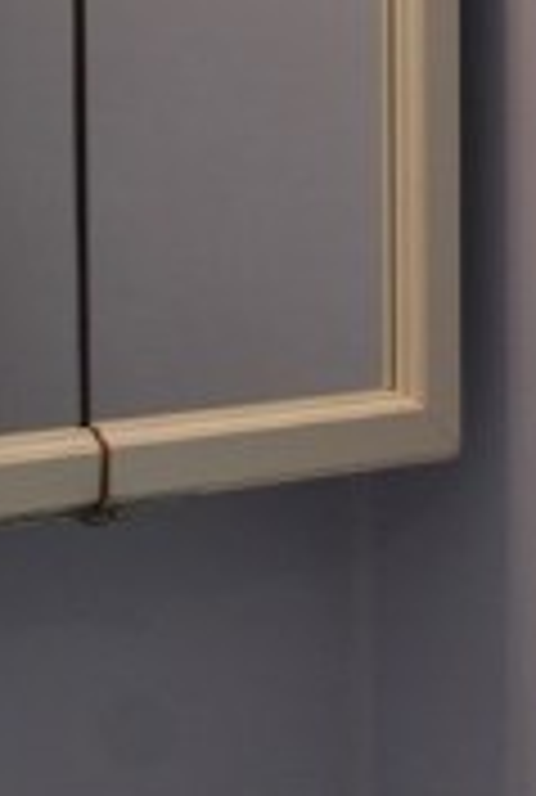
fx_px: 3463
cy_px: 135
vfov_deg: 13.1
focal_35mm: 156
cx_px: 824
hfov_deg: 8.6
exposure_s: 1/30
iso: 200
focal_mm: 24
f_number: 4
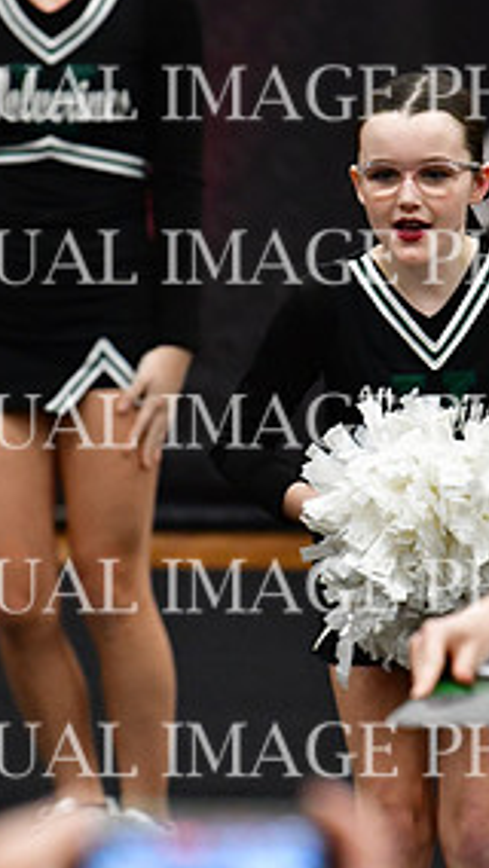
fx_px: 13653
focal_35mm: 593
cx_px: 402
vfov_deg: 3.6
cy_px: 339
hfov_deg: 2.1
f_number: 3.5
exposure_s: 1/500
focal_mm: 185
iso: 4000
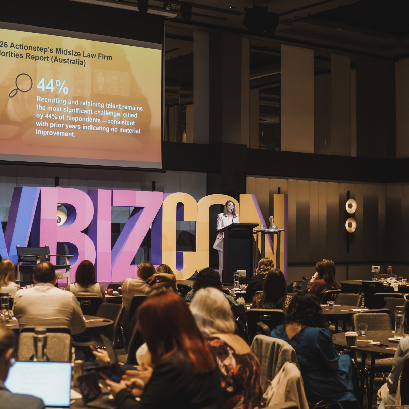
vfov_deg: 28.2
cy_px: 214
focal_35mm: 61
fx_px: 815
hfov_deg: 28.0
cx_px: 146
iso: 250
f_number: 1.4
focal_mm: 30
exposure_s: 1/200
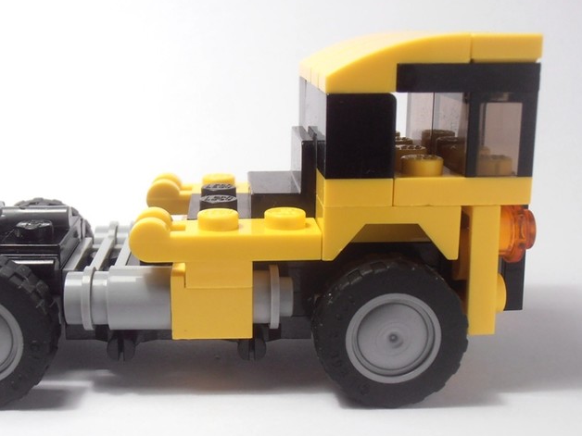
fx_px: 891
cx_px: 223
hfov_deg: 36.0
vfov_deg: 27.5
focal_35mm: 53
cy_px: 241
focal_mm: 6.61
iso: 80
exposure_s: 1/50
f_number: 3.9
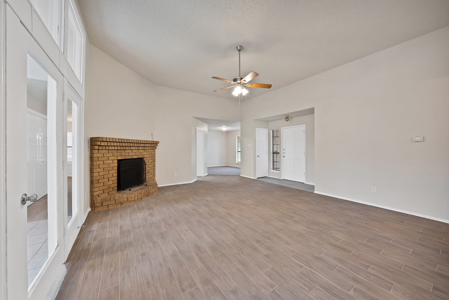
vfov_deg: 90.1
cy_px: 150
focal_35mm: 12
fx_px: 150
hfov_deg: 112.6
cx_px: 224
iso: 640
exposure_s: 1
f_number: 10
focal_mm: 12
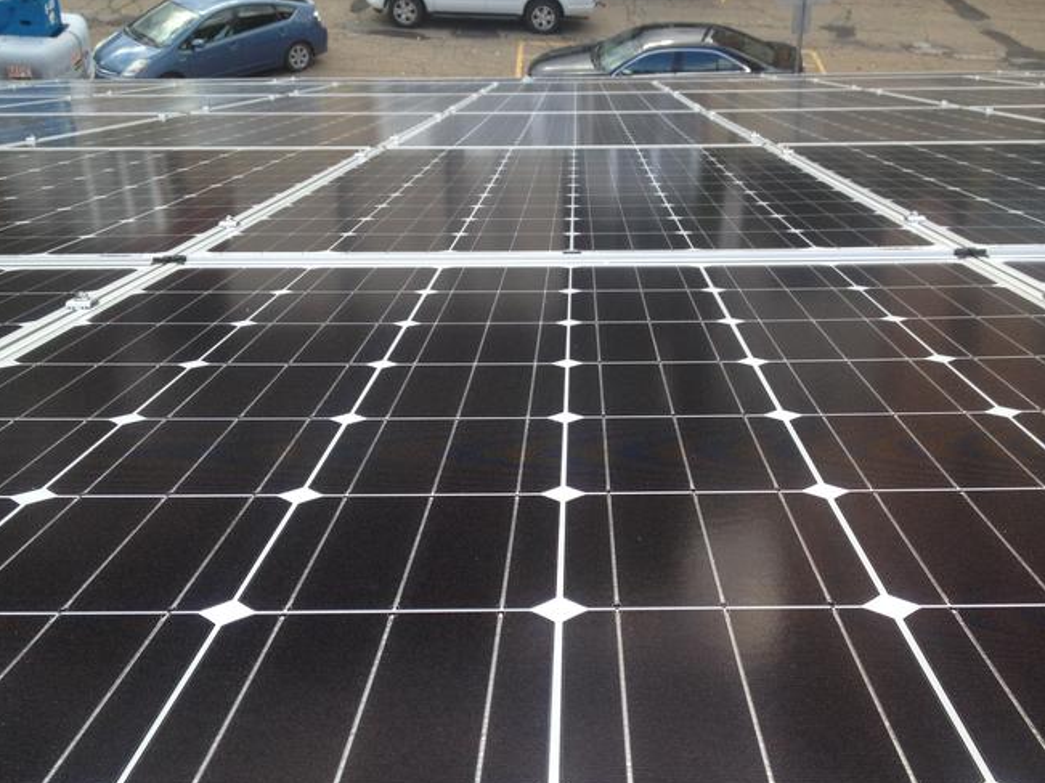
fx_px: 1298
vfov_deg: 33.6
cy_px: 400
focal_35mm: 43
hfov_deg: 43.8
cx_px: 584
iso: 50
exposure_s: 1/249
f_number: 2.4
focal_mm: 4.28
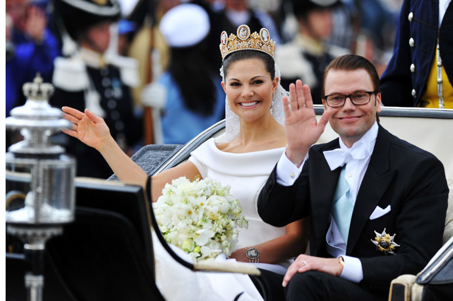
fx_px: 3772
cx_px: 226
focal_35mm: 300
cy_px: 150
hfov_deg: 6.9
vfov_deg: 4.6
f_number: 4
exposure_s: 1/1600
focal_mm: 300
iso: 640
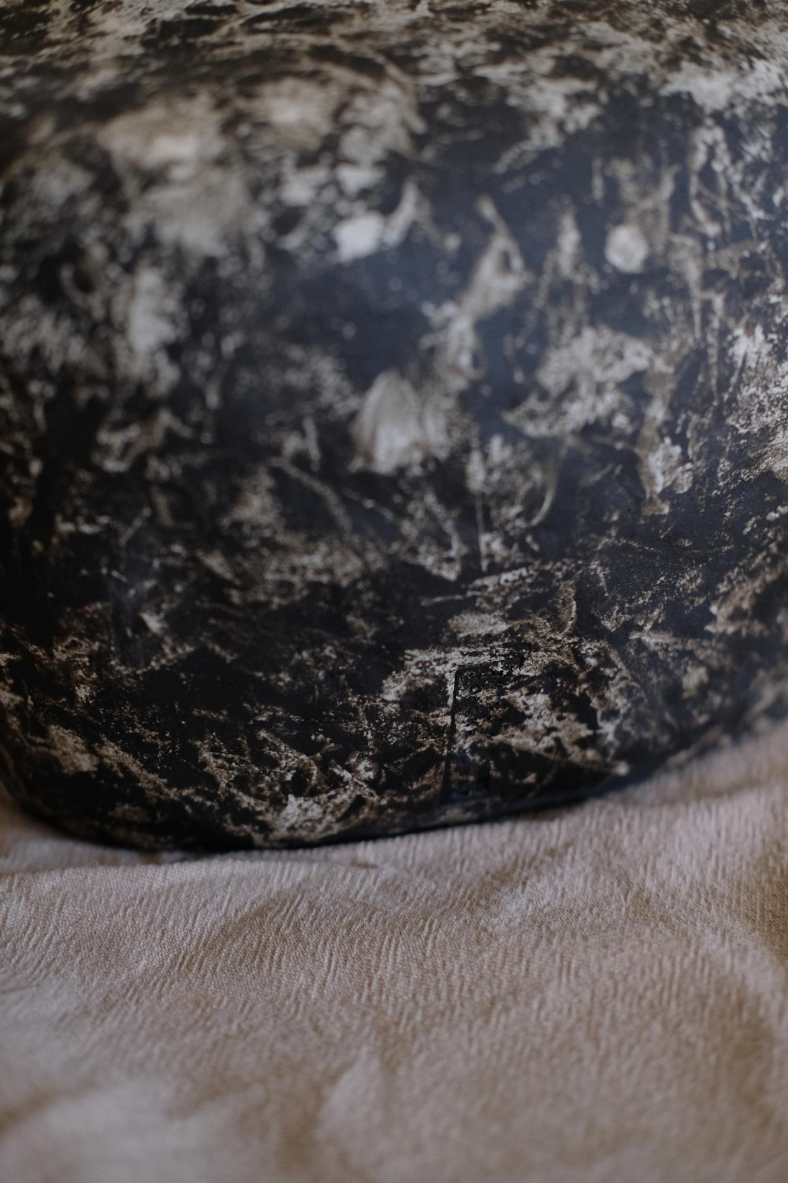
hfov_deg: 25.5
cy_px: 592
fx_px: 1740
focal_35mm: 53
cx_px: 394
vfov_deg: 37.5
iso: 1600
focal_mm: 35
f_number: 2.2
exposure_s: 1/1000
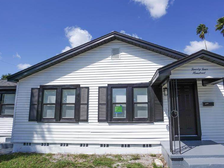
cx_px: 128
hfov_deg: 78.6
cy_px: 85
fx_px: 136
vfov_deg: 63.4
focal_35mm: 21
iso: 320
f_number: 7.1
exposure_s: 1/2500
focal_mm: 16
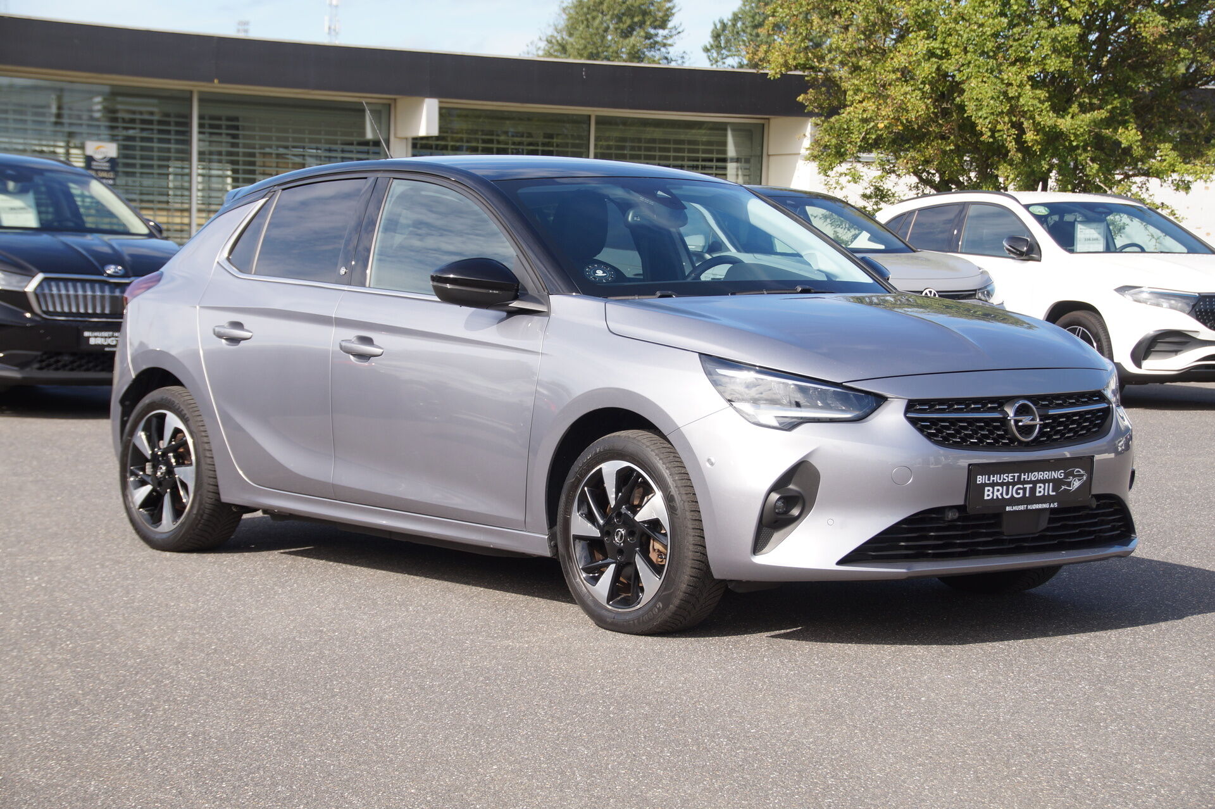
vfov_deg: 16.5
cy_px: 404
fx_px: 2783
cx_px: 608
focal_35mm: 82
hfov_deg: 24.6
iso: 100
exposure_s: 1/200
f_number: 6.3
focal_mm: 55
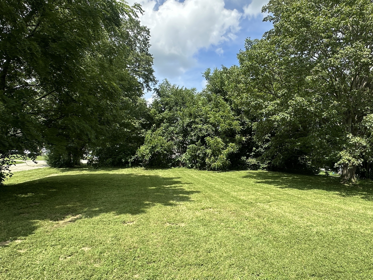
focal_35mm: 23
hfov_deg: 73.3
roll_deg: -3.0
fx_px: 248
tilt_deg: +10.5
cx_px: 221
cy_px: 145
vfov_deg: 58.9
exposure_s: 1/831
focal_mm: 2.22
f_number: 2.2
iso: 40
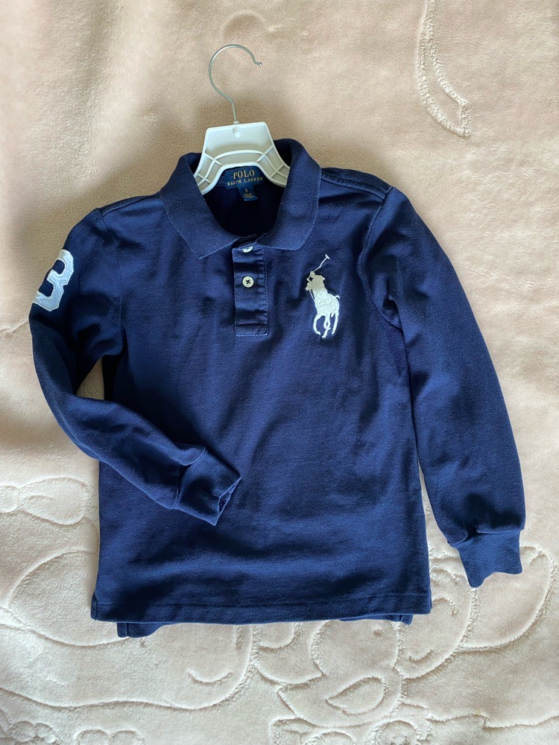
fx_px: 560
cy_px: 372
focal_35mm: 26
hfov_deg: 53.1
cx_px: 280
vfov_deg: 67.3
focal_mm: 4.25
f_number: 1.8
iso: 160
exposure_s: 1/60
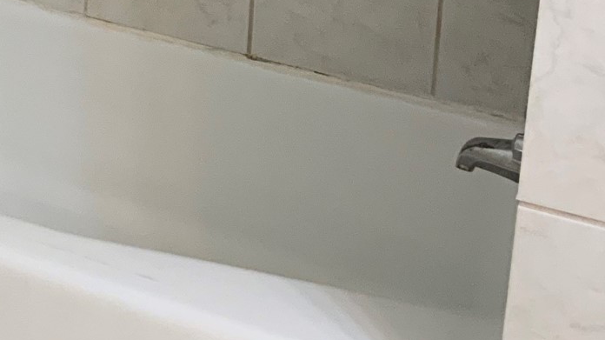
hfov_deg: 22.4
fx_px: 1491
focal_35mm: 93
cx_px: 76
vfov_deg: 12.0
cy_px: -274
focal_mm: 3
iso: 100
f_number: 1.8
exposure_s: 1/60
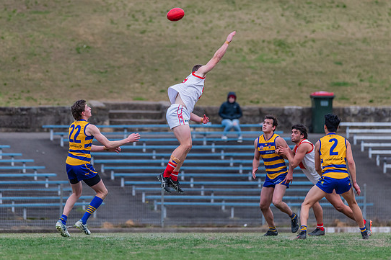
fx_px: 5950
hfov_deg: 3.8
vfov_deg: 2.5
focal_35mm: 548
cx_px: 188
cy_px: 110
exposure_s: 1/1600
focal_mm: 460
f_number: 6.3
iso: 900
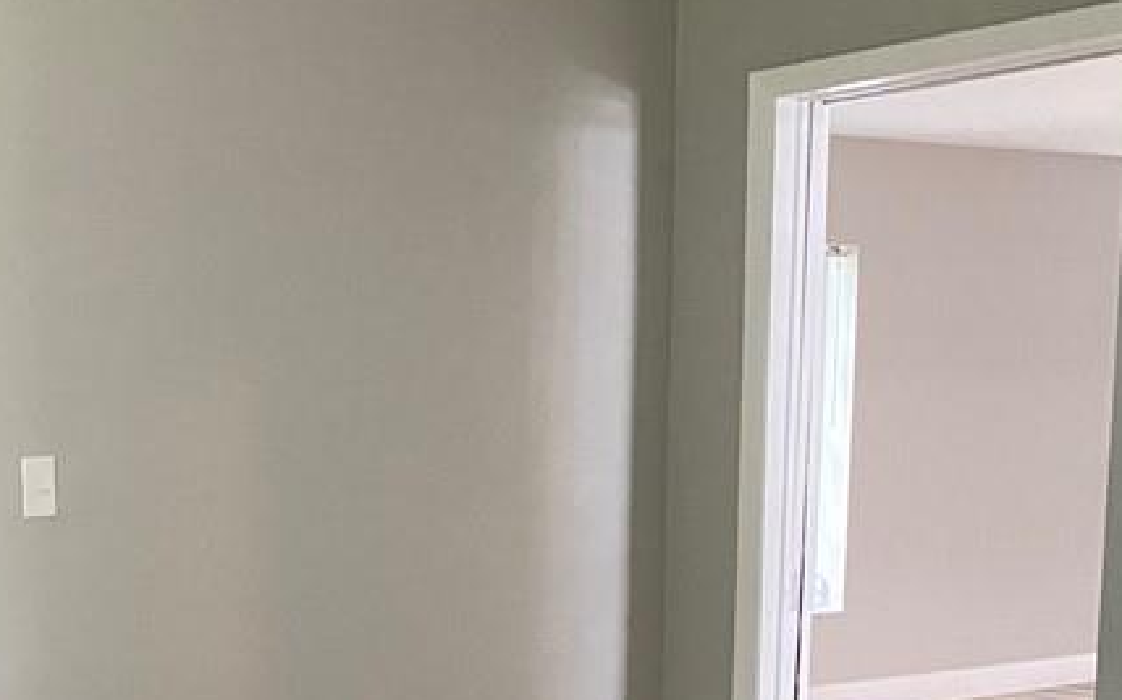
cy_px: 737
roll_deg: +1.4
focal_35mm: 66
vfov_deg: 19.0
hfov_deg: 28.9
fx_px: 2017
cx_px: -34
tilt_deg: -9.1
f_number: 1.8
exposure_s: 1/60
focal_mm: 4.25
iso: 400
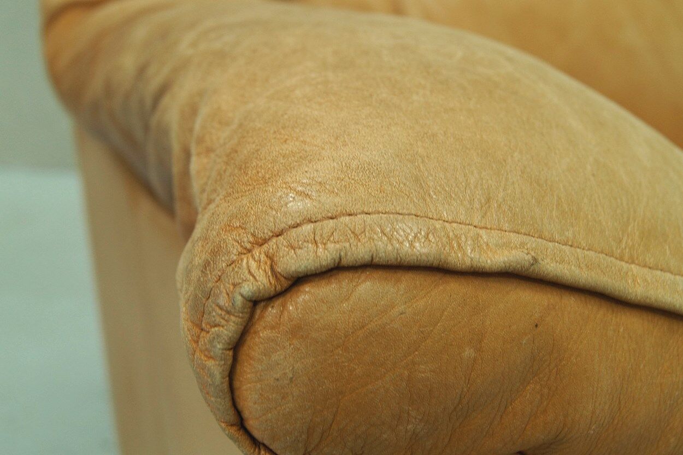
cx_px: 342
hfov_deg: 43.6
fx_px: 853
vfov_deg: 29.8
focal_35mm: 45
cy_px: 228
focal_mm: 30
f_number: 7.1
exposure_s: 1/13
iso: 400
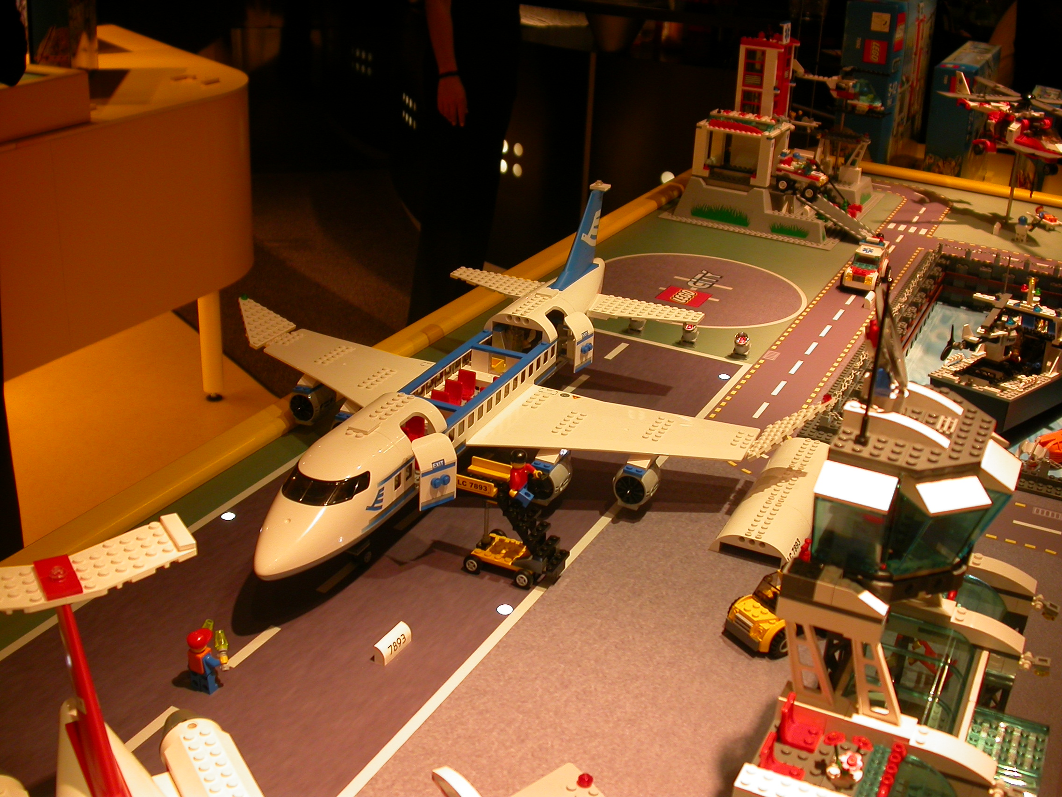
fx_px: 1166
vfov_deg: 37.7
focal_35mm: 38
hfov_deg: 49.0
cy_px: 398
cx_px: 531
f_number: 2.6
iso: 100
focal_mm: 8
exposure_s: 1/44.5
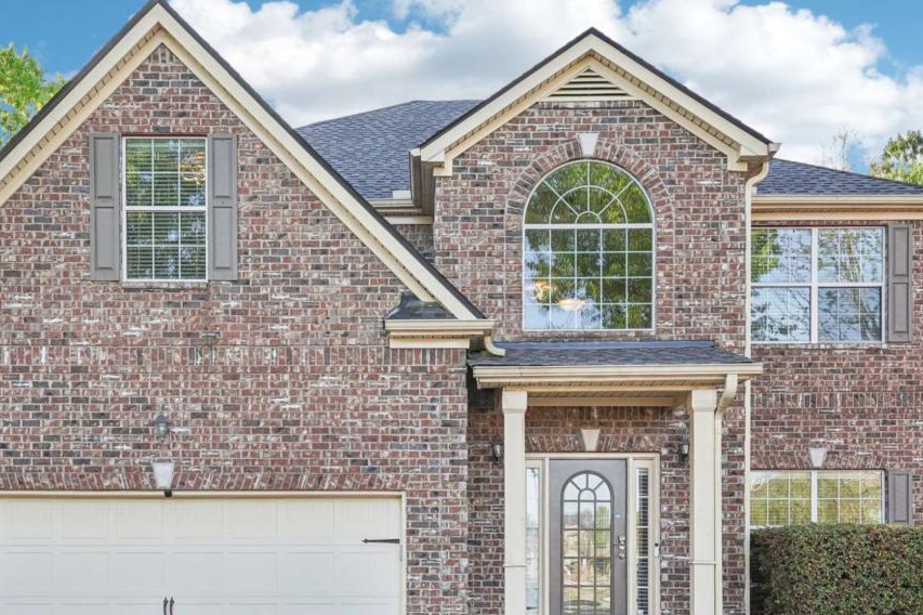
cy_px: 426
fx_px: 974
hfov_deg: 50.6
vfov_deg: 34.6
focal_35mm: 38
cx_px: 420
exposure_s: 1/125
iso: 400
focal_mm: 27
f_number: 8
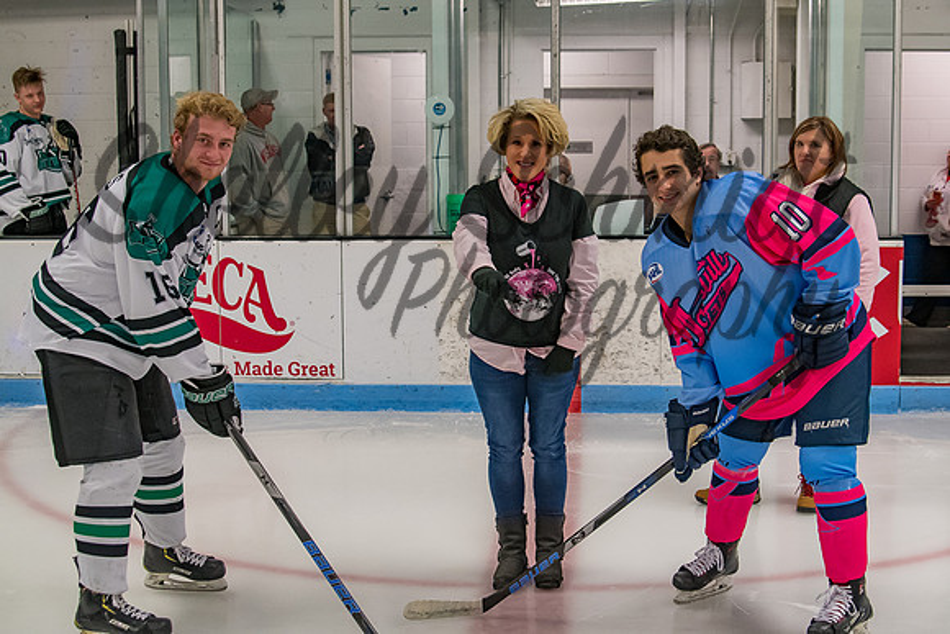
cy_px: 280
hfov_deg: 41.4
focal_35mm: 47
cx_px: 535
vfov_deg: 28.4
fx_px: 1253
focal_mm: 28
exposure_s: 1/250
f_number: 4
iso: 1600
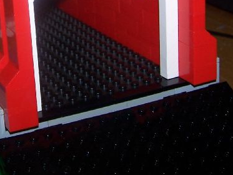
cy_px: -16
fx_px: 593
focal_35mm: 88
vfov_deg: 16.3
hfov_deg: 22.0
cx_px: 49
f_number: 2.8
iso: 80
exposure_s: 1/60
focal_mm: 6.3
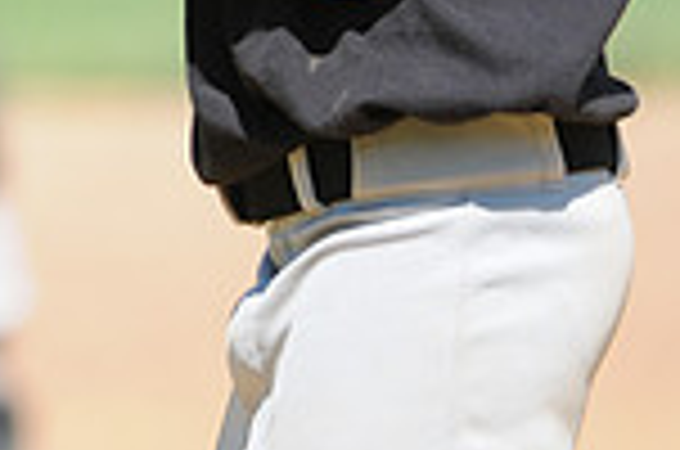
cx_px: -365
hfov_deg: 1.2
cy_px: -304
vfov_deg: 0.8
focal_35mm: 1731
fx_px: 32628
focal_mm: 300
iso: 200
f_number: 4
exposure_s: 1/1000
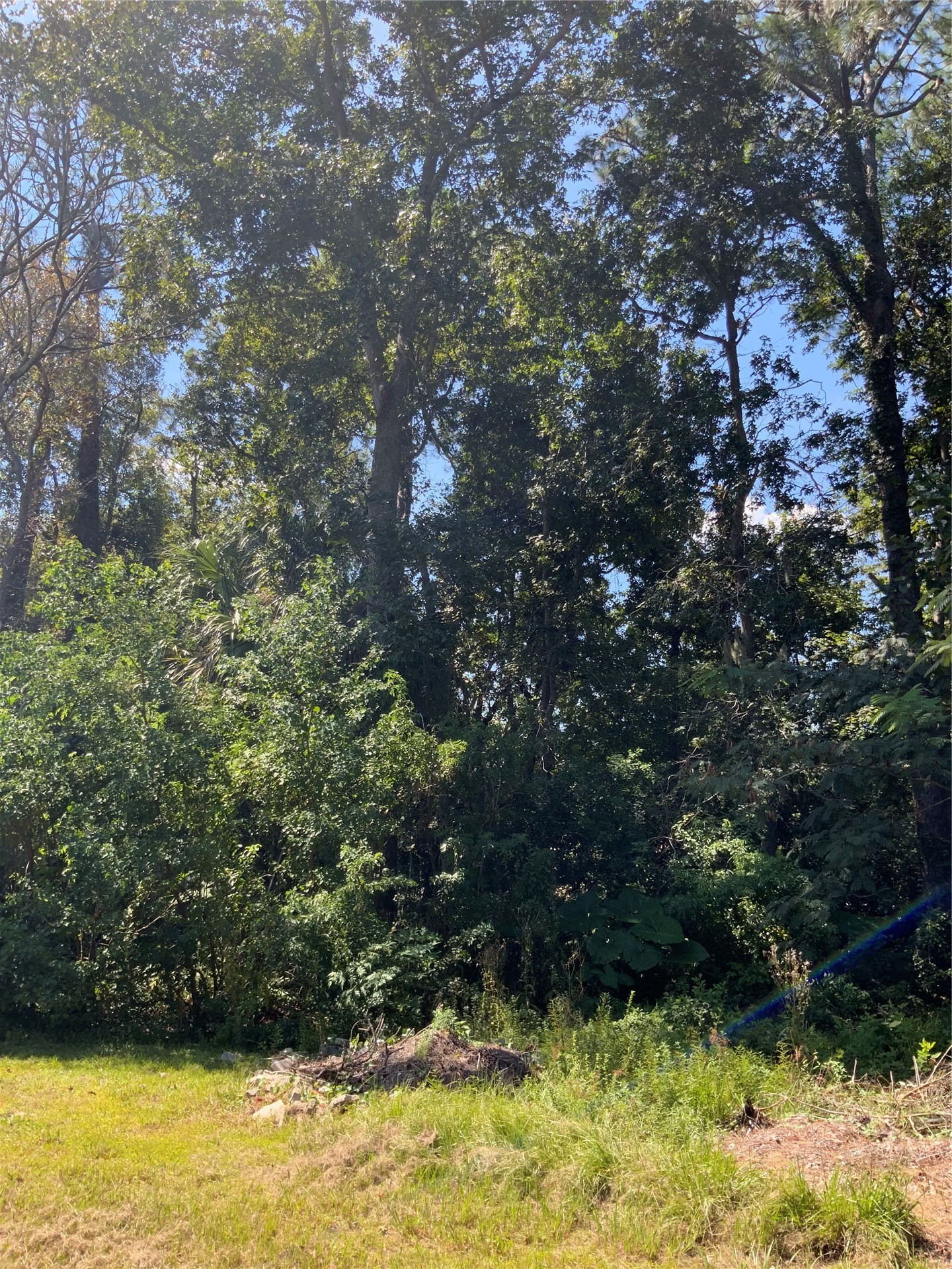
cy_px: 634
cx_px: 476
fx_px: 1063
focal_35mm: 29
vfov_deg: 61.7
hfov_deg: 48.2
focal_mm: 3
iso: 16
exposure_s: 1/380
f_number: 1.8
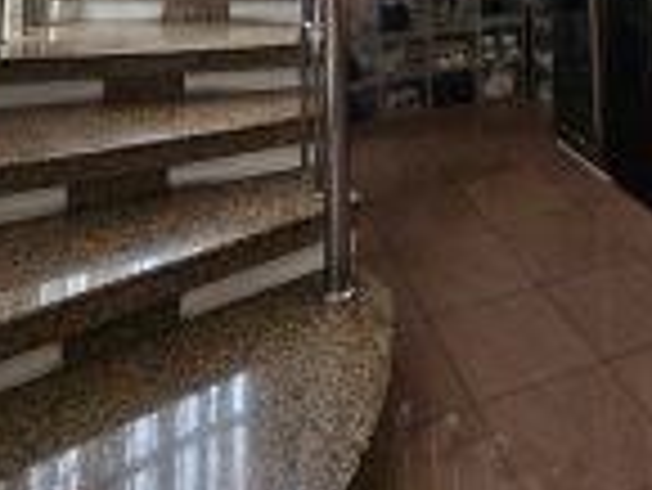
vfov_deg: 27.3
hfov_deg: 49.6
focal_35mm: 36
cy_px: -249
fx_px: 679
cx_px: 474
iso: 200
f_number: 2.2
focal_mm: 2.2
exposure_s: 1/50
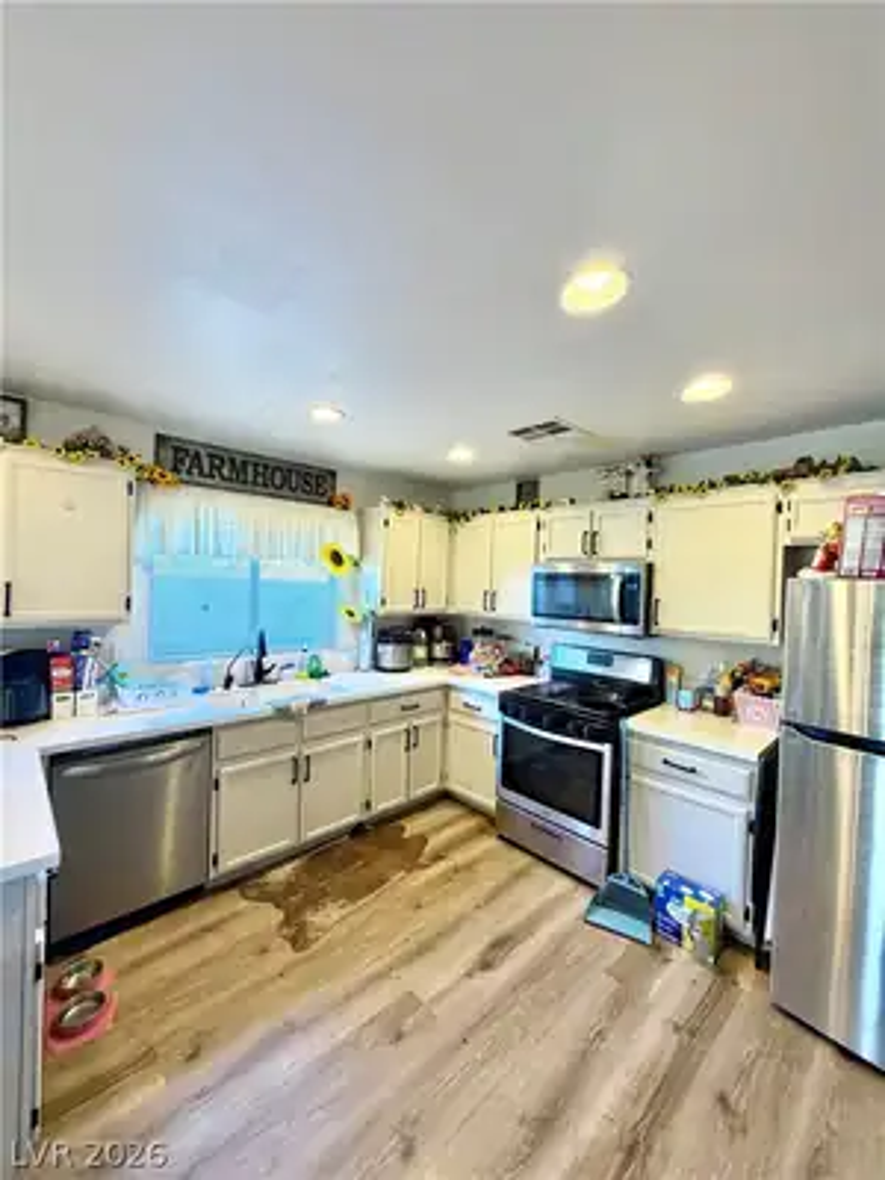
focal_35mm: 14
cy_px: 590
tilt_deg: -0.3
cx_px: 442
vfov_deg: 102.1
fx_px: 477
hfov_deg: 85.7
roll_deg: -1.6
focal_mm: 2.22
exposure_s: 1/60
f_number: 2.2
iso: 200
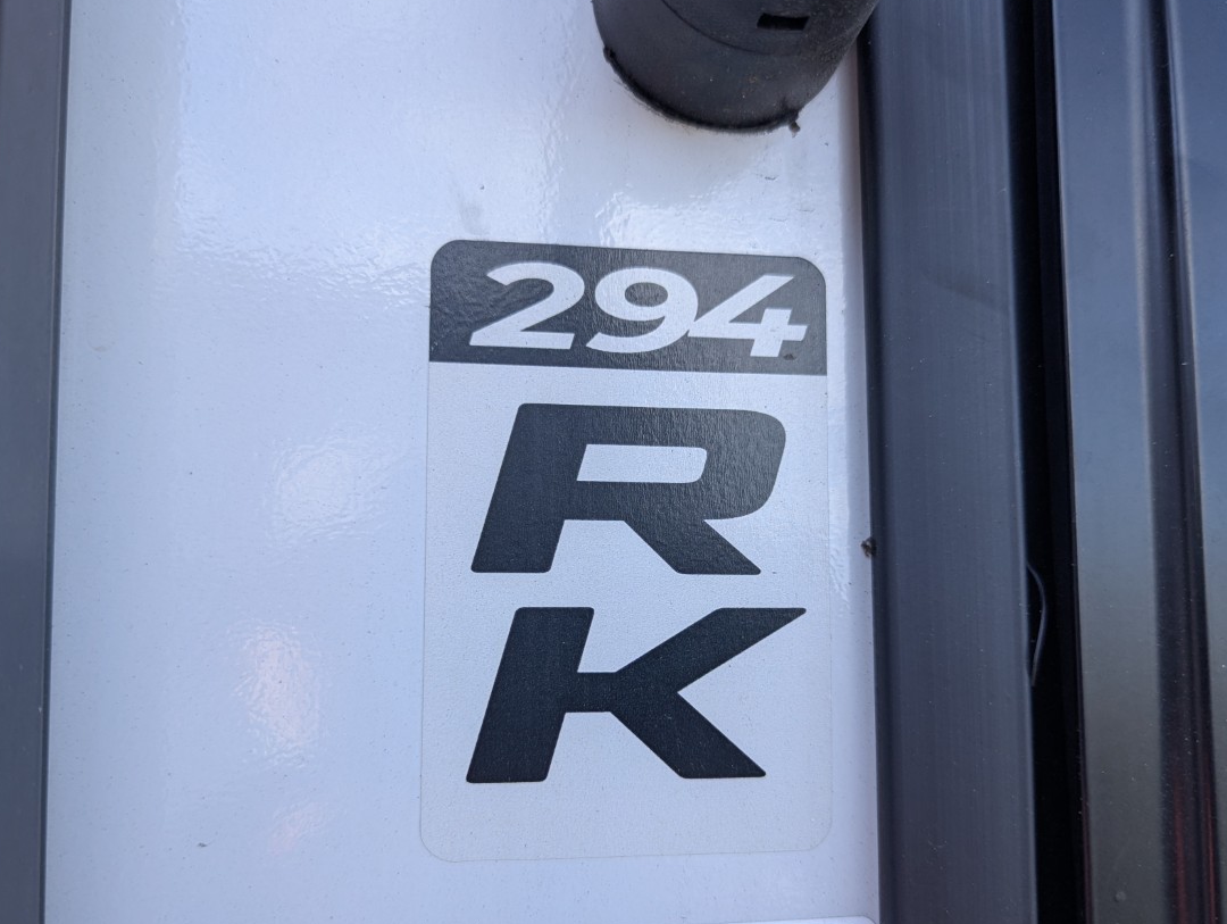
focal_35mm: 31
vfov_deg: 45.4
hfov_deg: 58.3
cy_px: 525
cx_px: 621
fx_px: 1100
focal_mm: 6.81
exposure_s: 1/304
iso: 62
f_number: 1.85
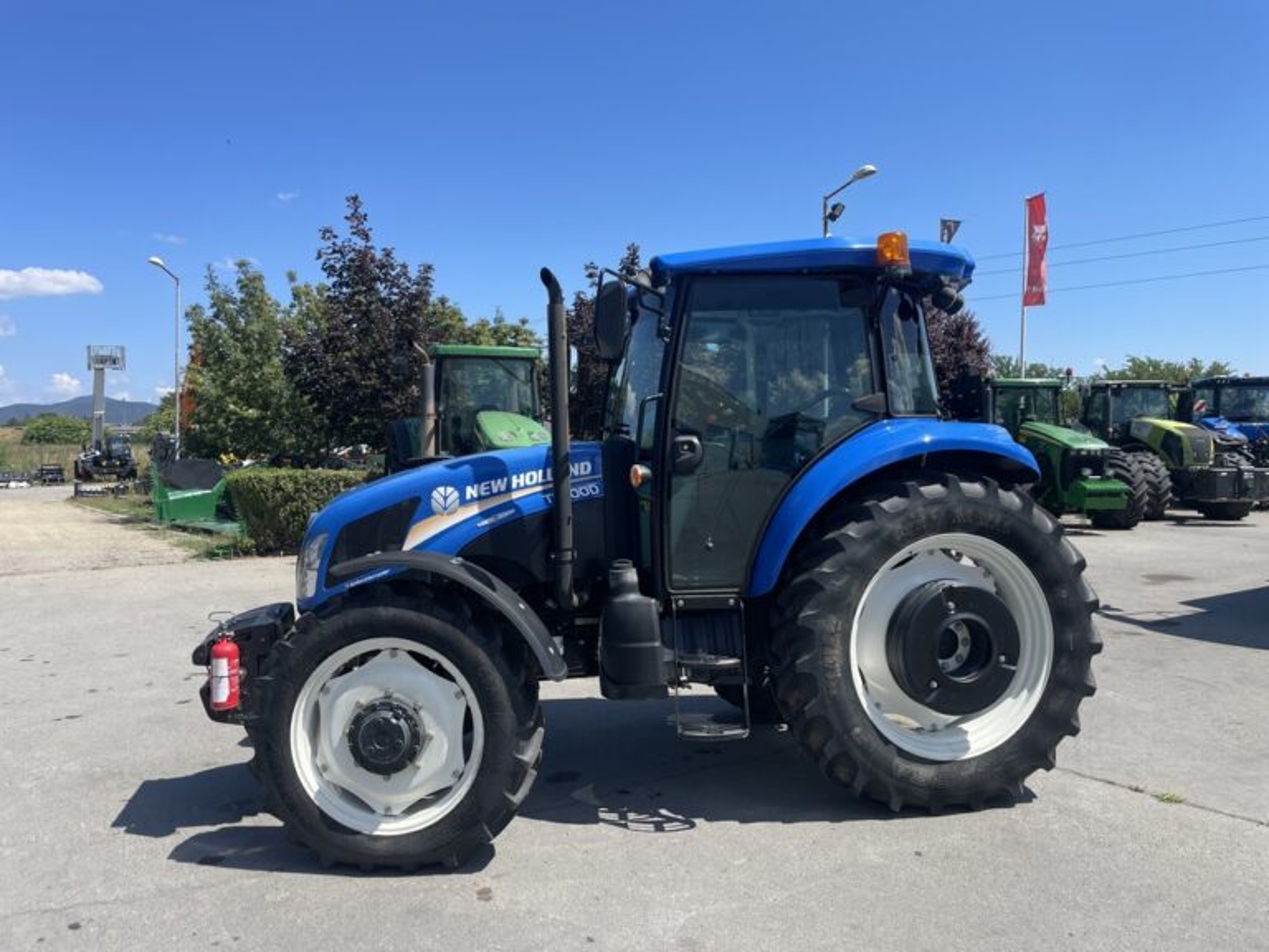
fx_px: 953
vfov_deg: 53.1
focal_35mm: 26
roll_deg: +1.2
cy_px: 476
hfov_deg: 67.3
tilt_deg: +0.1
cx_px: 634
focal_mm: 4.2
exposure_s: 1/2618
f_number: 1.6
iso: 32
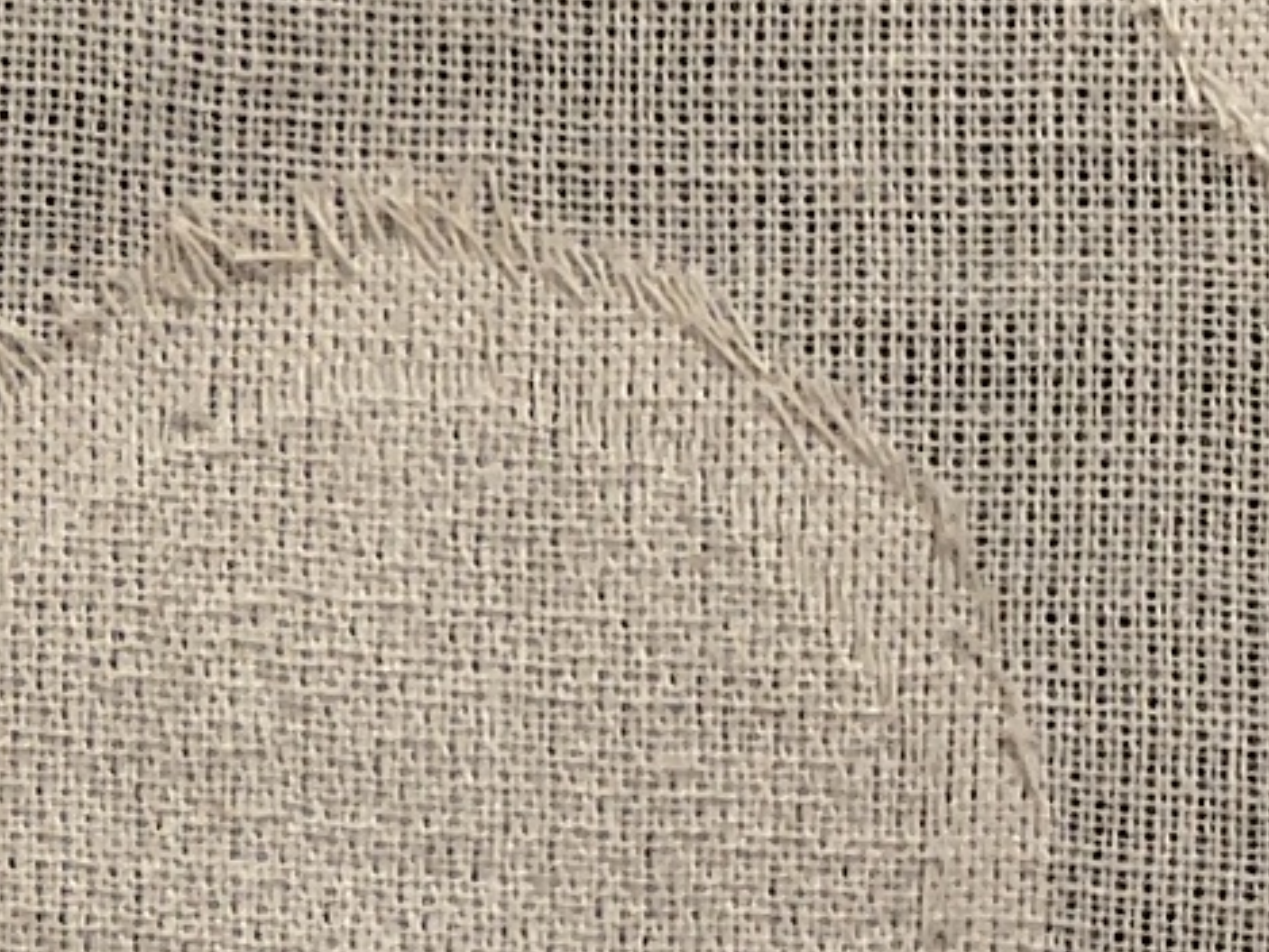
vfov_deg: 8.2
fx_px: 6637
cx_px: -752
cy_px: 917
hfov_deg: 10.5
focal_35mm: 181
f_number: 2
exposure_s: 1/100
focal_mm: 2.78
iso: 80
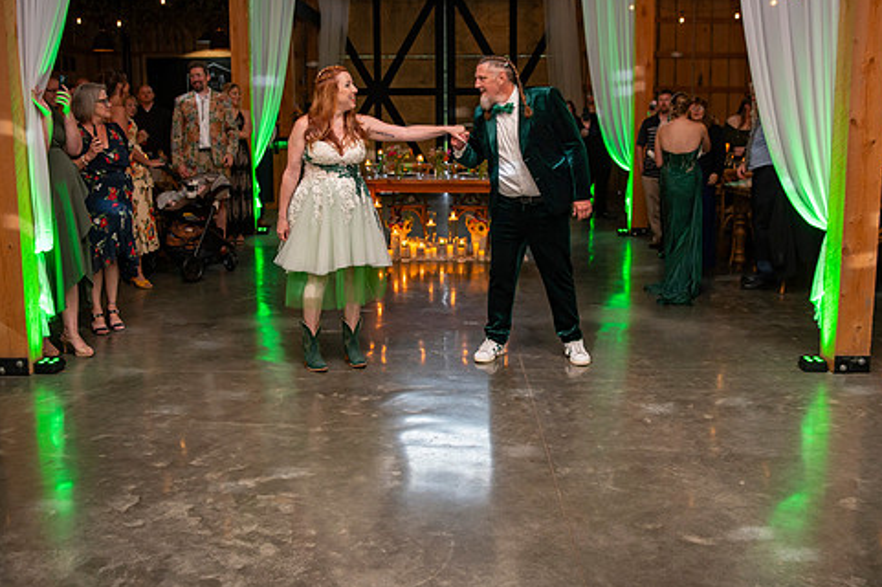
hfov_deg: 48.5
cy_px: 273
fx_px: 979
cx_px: 469
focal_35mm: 40
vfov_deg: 33.3
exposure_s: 1/100
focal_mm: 32
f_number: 3.2
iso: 800
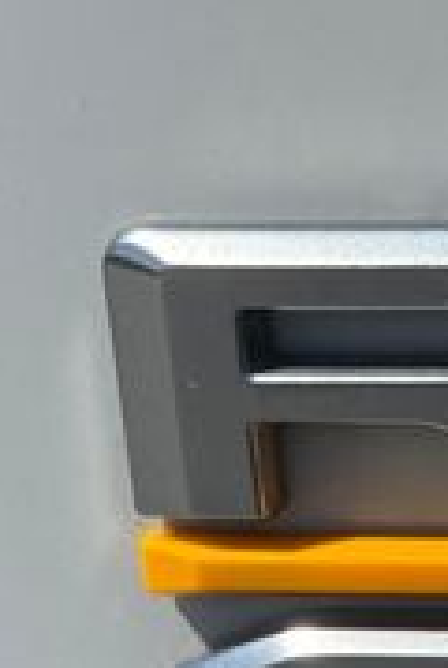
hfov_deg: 7.6
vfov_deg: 11.3
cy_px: 806
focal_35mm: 178
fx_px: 3310
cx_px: 653
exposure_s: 1/7874
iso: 80
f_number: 1.78
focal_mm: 6.76
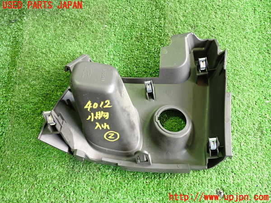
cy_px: 102
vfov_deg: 46.8
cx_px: 136
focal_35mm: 30
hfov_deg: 60.0
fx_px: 235
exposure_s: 1/30
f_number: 2.3
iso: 400
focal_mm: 5.4
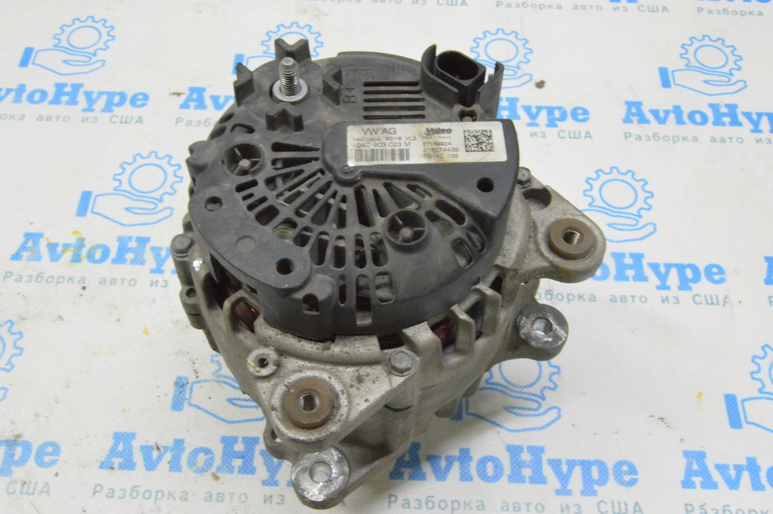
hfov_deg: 49.6
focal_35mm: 39
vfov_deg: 34.2
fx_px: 837
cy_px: 257
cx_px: 386
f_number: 20
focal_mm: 26
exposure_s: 1/15
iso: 6400
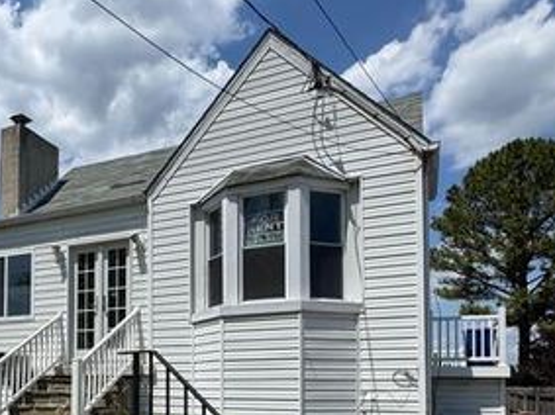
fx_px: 529
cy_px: 367
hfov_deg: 53.7
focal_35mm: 33
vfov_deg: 40.0
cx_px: 165
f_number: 2.2
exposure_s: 1/4132
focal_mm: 2.22
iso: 50
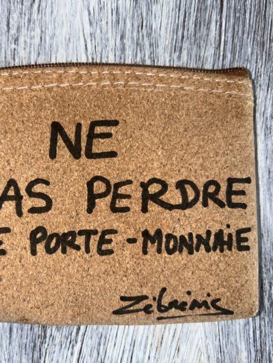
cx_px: 81
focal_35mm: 35
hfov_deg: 40.0
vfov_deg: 52.6
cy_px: 182
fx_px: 368
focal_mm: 5.7
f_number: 1.5
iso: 32
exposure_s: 1/71
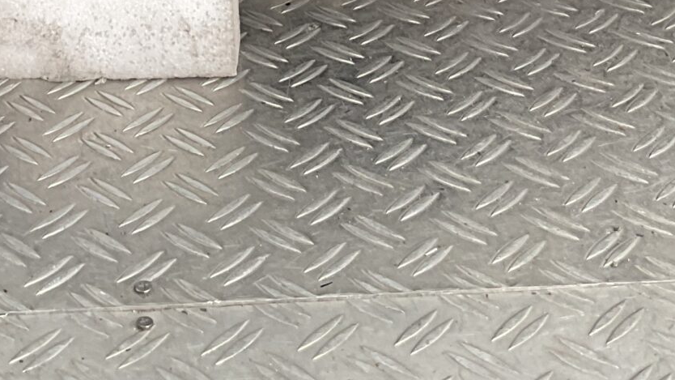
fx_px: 1736
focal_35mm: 97
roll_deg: +2.7
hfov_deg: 21.8
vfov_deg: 11.3
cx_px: 152
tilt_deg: -17.0
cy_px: -372
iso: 20
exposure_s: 1/100
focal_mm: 3
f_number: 1.8
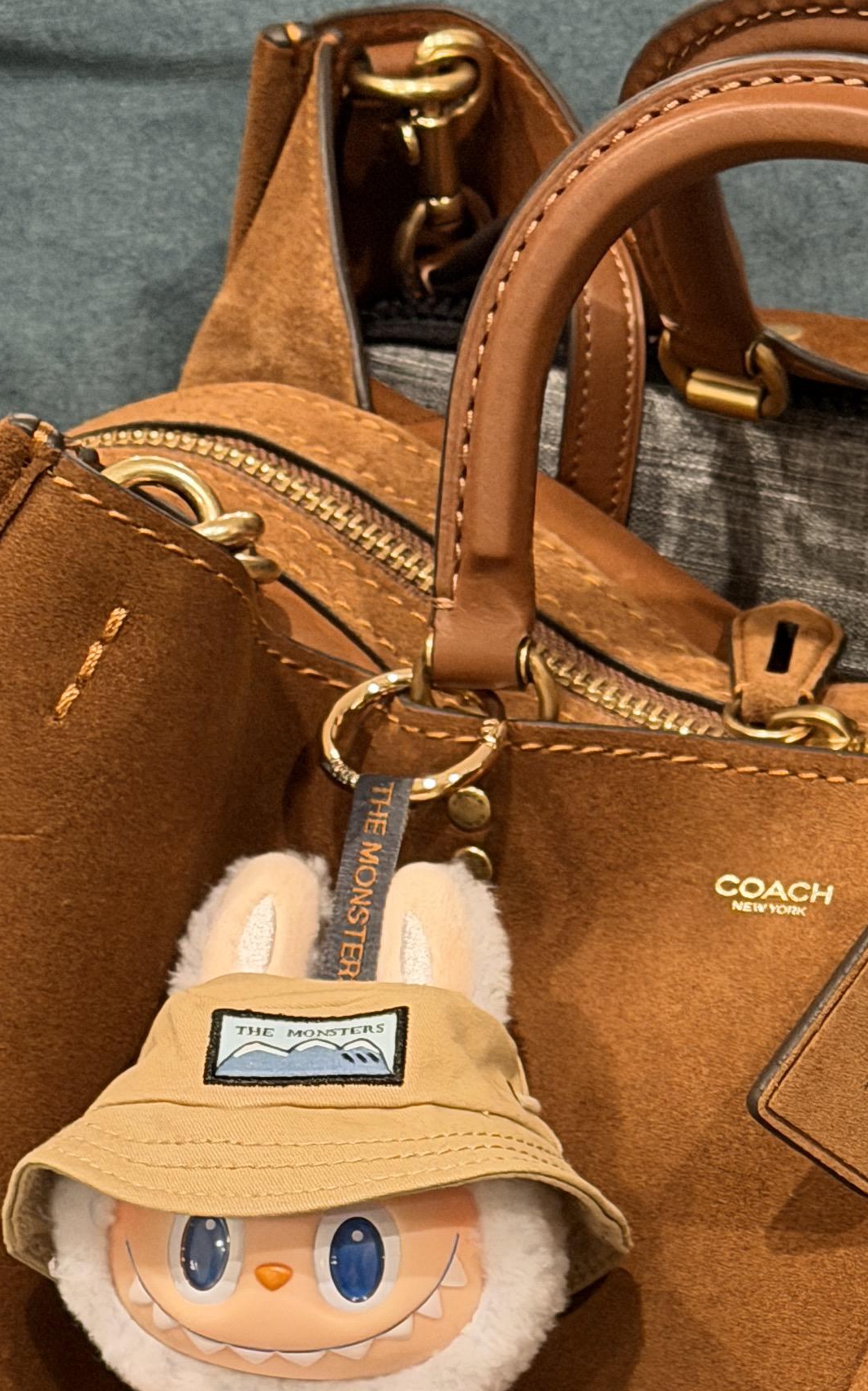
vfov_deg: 17.2
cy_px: 1223
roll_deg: +1.2
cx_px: 926
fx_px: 4544
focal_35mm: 120
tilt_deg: -32.9
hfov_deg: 10.8
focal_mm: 6.76
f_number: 1.78
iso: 500
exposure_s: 1/30
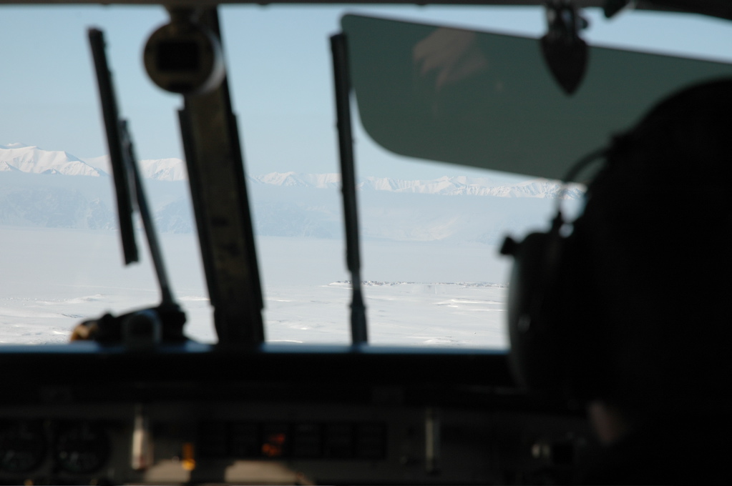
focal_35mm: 105
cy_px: 243
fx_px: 2133
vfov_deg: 13.0
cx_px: 366
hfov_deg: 19.5
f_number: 9
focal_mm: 70
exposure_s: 1/320
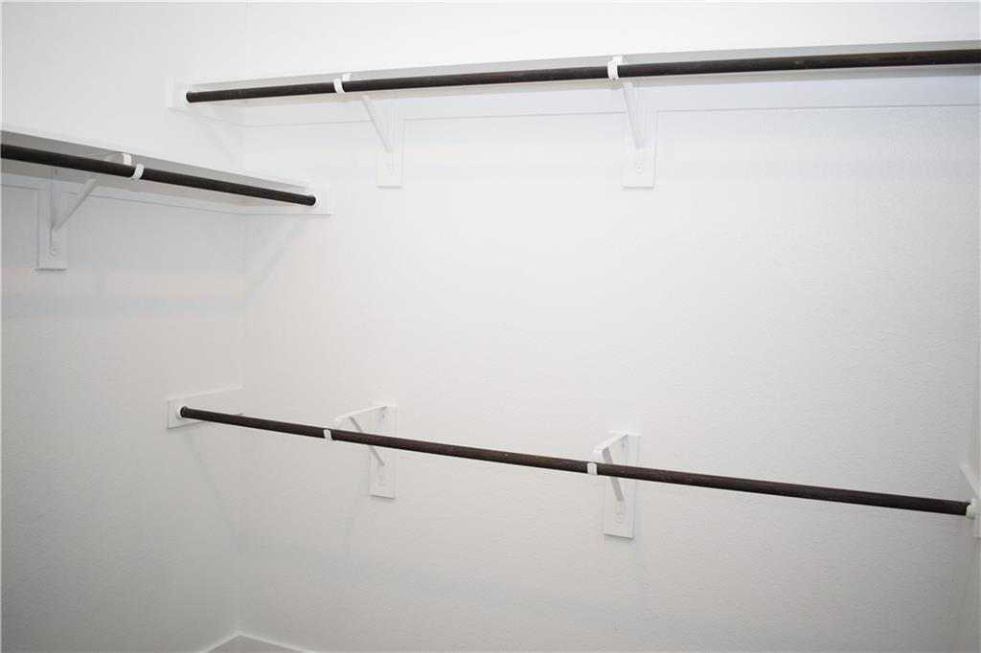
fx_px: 858
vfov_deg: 41.7
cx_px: 490
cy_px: 326
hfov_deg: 59.5
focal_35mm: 32
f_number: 4
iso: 800
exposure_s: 1/60
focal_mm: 21
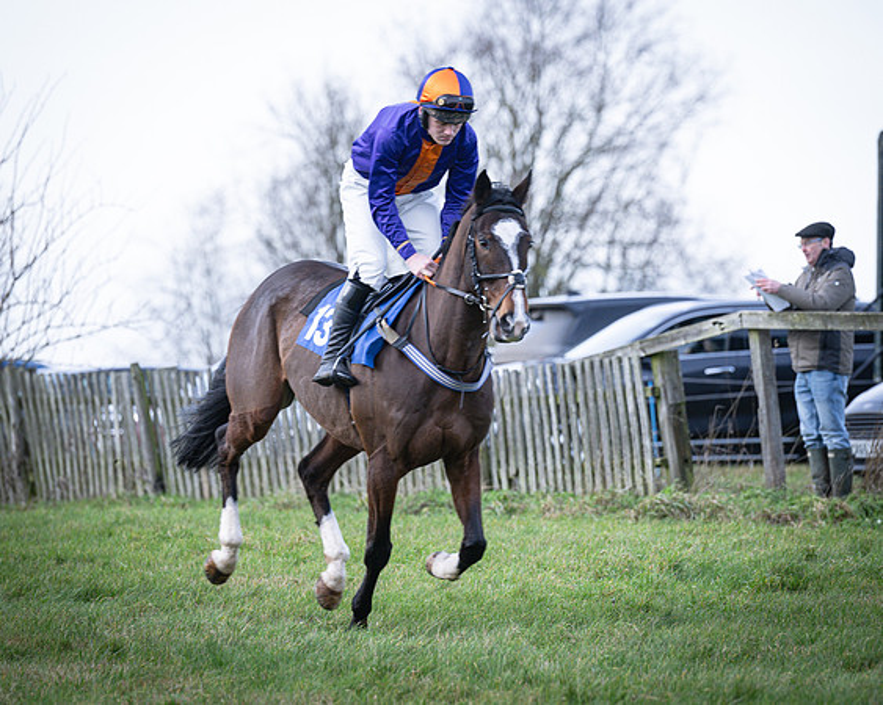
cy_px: 384
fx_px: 7748
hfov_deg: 6.5
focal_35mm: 297
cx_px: 438
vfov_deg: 5.2
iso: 400
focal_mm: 190
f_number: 4
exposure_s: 1/800
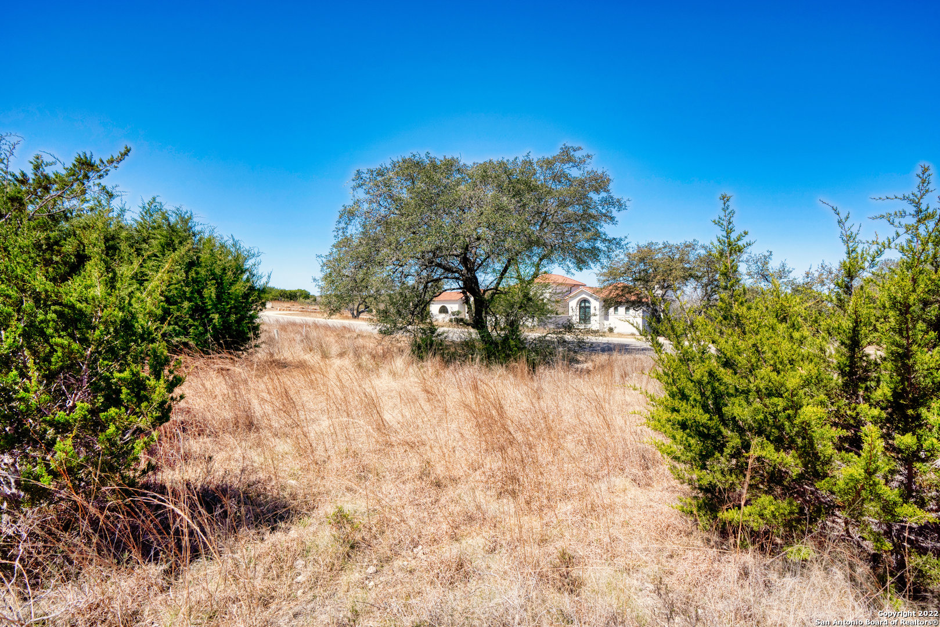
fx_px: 418
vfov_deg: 73.8
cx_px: 470
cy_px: 314
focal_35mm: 16
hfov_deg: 96.7
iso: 160
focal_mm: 16
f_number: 11
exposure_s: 1/640
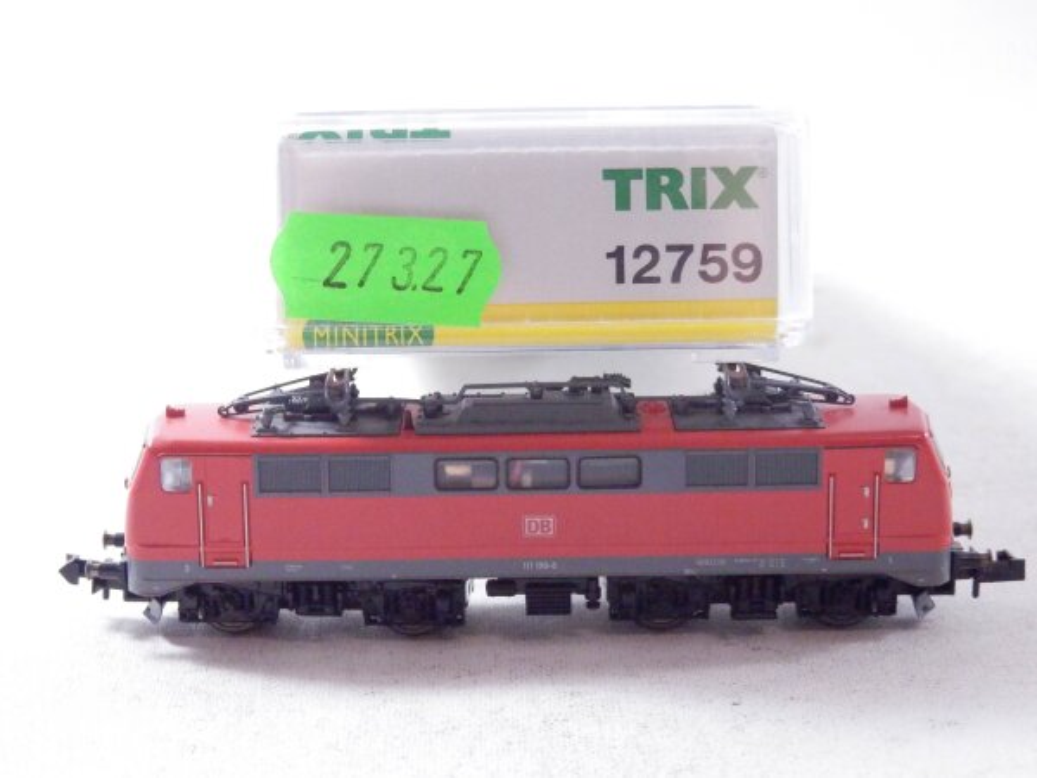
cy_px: 389
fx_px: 1977
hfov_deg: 29.4
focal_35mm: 66
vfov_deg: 22.3
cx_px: 518
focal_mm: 11.9
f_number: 4.4
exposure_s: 1/160
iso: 1600
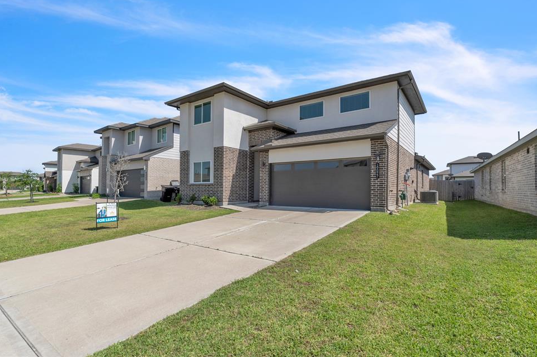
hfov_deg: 96.8
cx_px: 267
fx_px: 239
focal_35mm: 16
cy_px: 167
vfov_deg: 73.6
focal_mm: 10
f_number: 8
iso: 100
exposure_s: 1/400
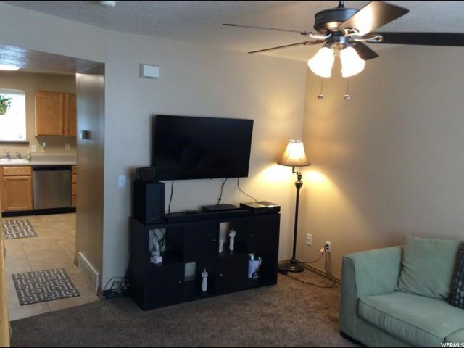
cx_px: 232
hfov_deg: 56.8
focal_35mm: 32
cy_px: 174
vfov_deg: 44.2
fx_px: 429
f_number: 2.4
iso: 80
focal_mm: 3.3
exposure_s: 1/24
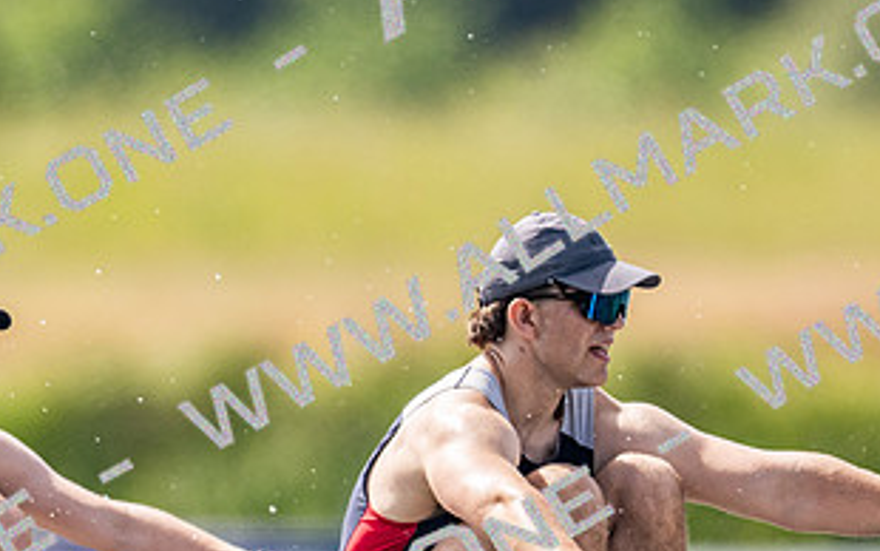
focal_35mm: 1714
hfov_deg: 1.2
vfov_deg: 0.8
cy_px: 457
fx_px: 41122
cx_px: 528
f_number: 4
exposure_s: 1/2500
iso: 200
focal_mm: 600
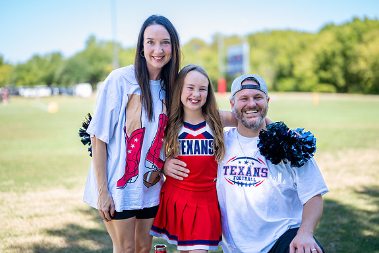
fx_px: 590
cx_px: 191
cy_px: 128
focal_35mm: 56
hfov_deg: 35.6
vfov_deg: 24.2
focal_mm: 50
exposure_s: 1/1250
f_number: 1.2
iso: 100
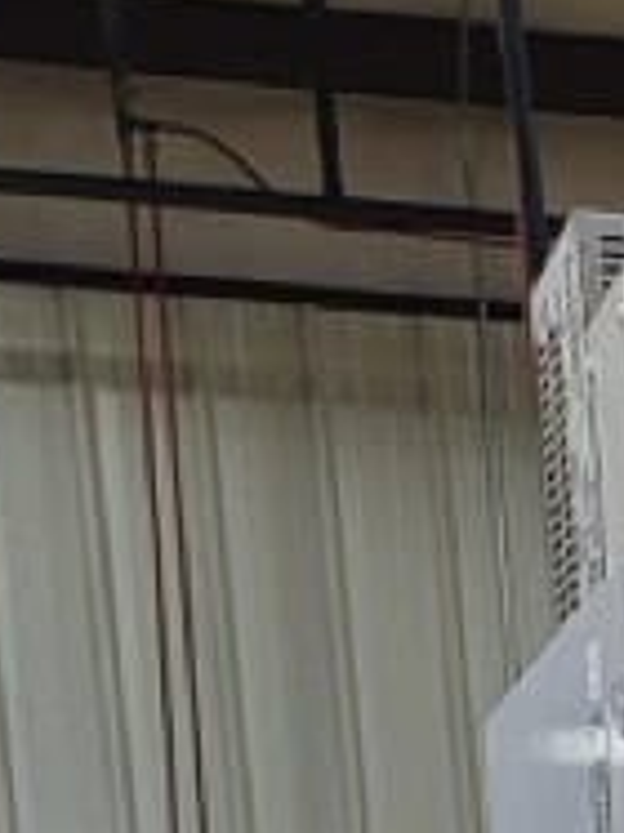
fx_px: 4283
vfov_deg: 9.7
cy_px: 2049
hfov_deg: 7.1
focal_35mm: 178
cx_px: 2073
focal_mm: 5.4
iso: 200
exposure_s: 1/40
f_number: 1.8
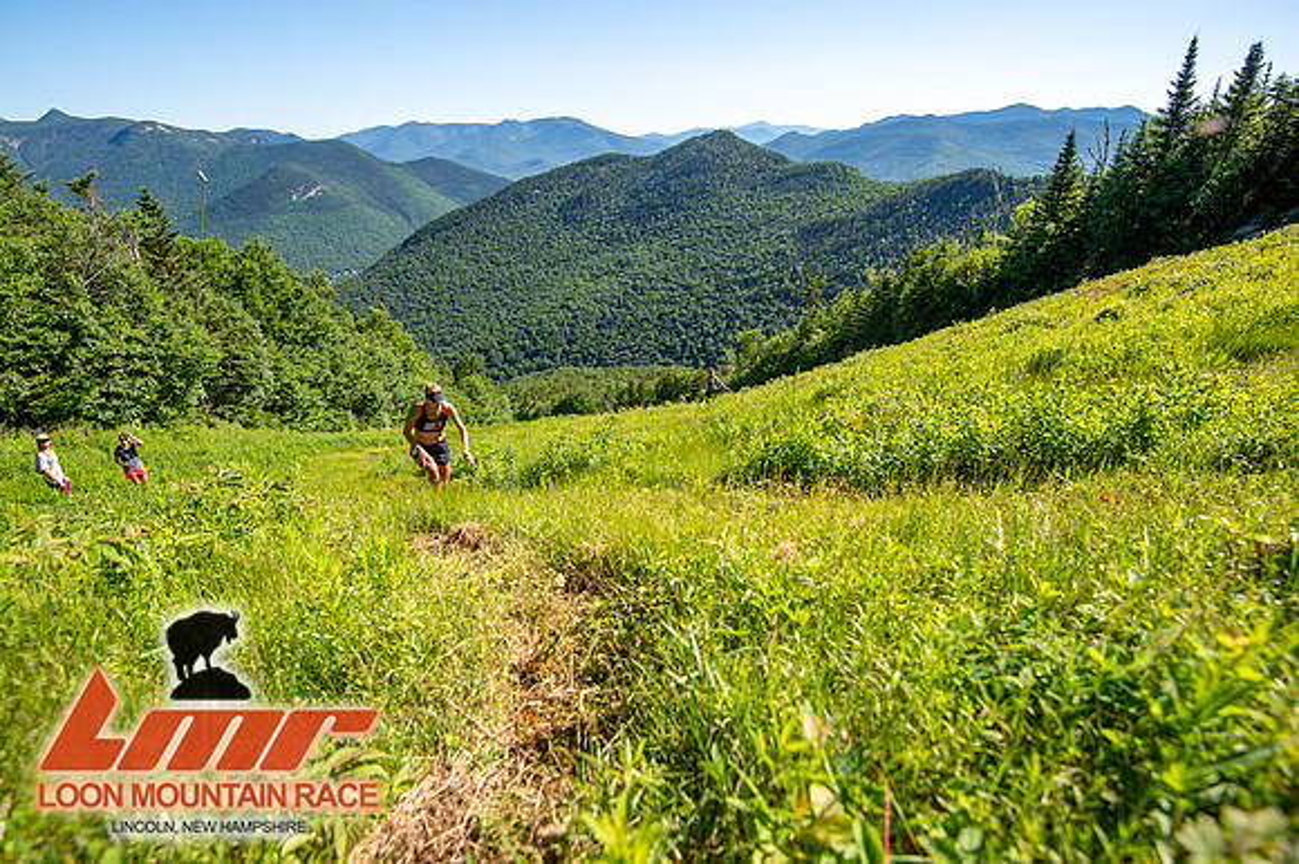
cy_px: 432
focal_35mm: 18
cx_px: 650
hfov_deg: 90.0
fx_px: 649
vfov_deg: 67.3
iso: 100
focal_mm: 18
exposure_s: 1/400
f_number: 5
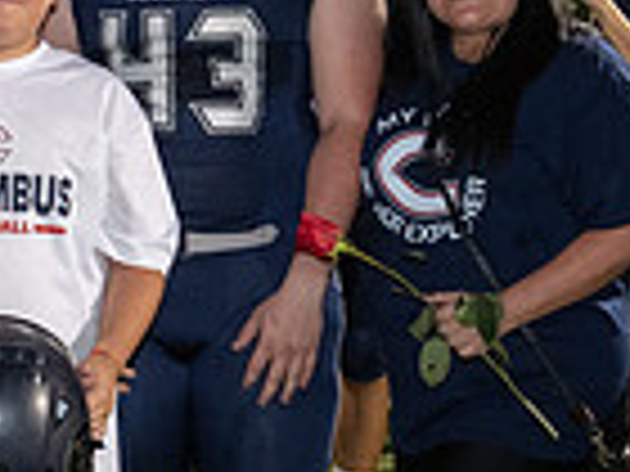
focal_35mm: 195
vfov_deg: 7.6
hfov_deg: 10.1
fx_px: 3549
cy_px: 274
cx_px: 257
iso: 1400
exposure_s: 1/60
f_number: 7.1
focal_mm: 42
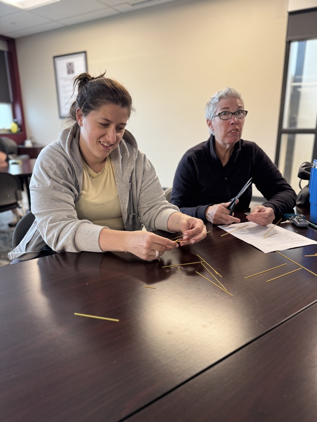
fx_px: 293
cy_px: 211
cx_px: 158
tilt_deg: -14.9
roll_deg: +1.6
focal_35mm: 24
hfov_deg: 56.8
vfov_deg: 71.6
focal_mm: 6.76
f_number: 1.78
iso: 200
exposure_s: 1/60
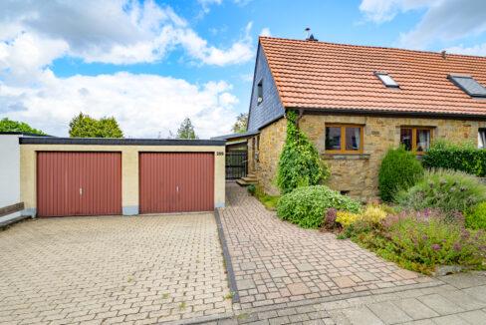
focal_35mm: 17
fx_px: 230
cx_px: 243
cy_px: 162
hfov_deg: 93.2
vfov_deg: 70.5
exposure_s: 1/400
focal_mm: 17
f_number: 9
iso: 200
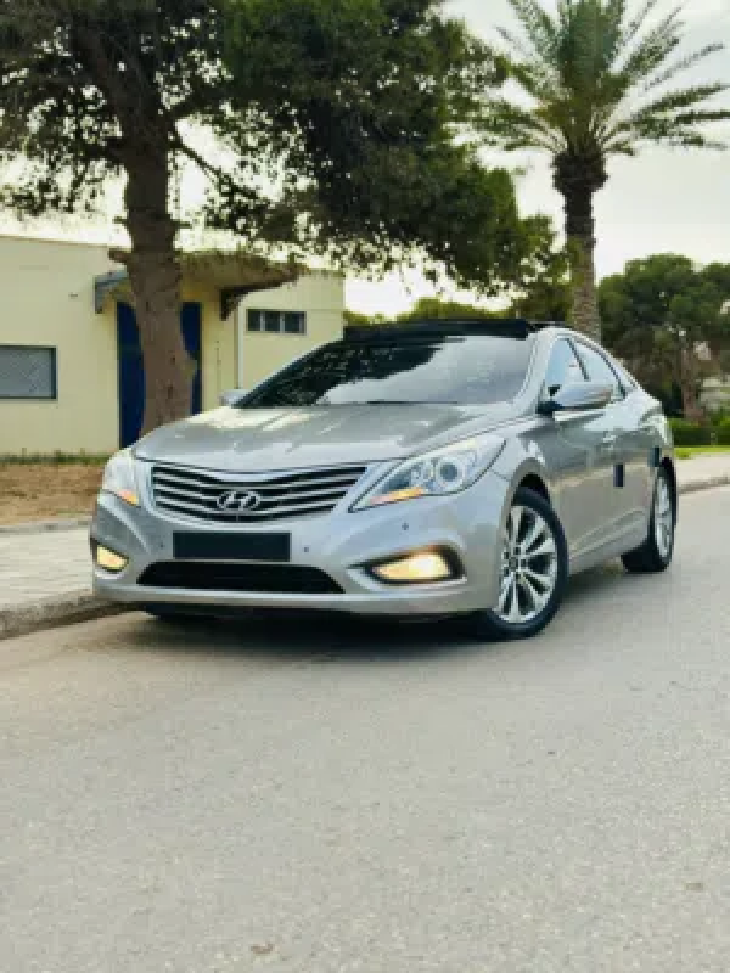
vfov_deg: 39.7
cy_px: 486
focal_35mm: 48
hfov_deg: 30.3
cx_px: 365
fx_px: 1350
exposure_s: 1/1453
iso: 100
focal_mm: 6.86
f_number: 1.78
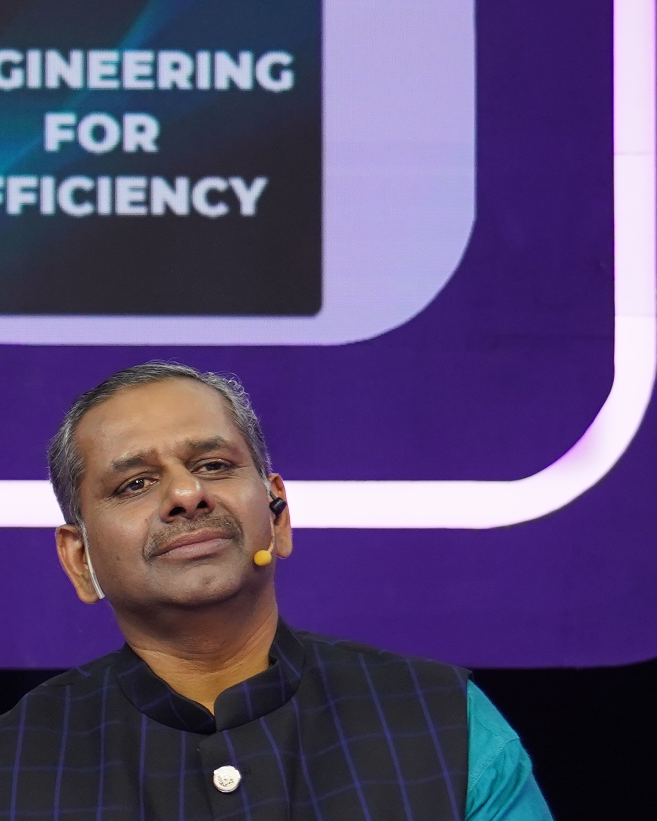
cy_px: 632
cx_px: -428
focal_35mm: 136
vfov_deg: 14.1
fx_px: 3307
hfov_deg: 10.8
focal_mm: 36
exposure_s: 1/160
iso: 1250
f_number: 4
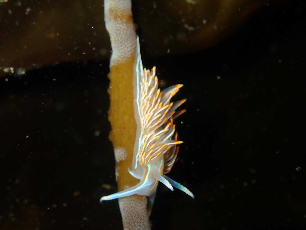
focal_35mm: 70
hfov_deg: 27.8
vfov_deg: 21.0
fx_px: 619
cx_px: 153
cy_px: 115
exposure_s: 1/60
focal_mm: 12.6
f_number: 11
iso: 200
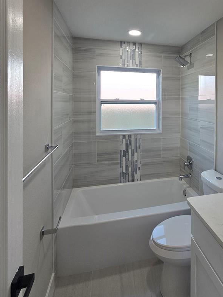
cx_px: 158
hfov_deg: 63.4
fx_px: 172
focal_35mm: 20
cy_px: 107
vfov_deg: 79.8
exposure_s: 1/120
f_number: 1.9
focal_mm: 2.2
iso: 50
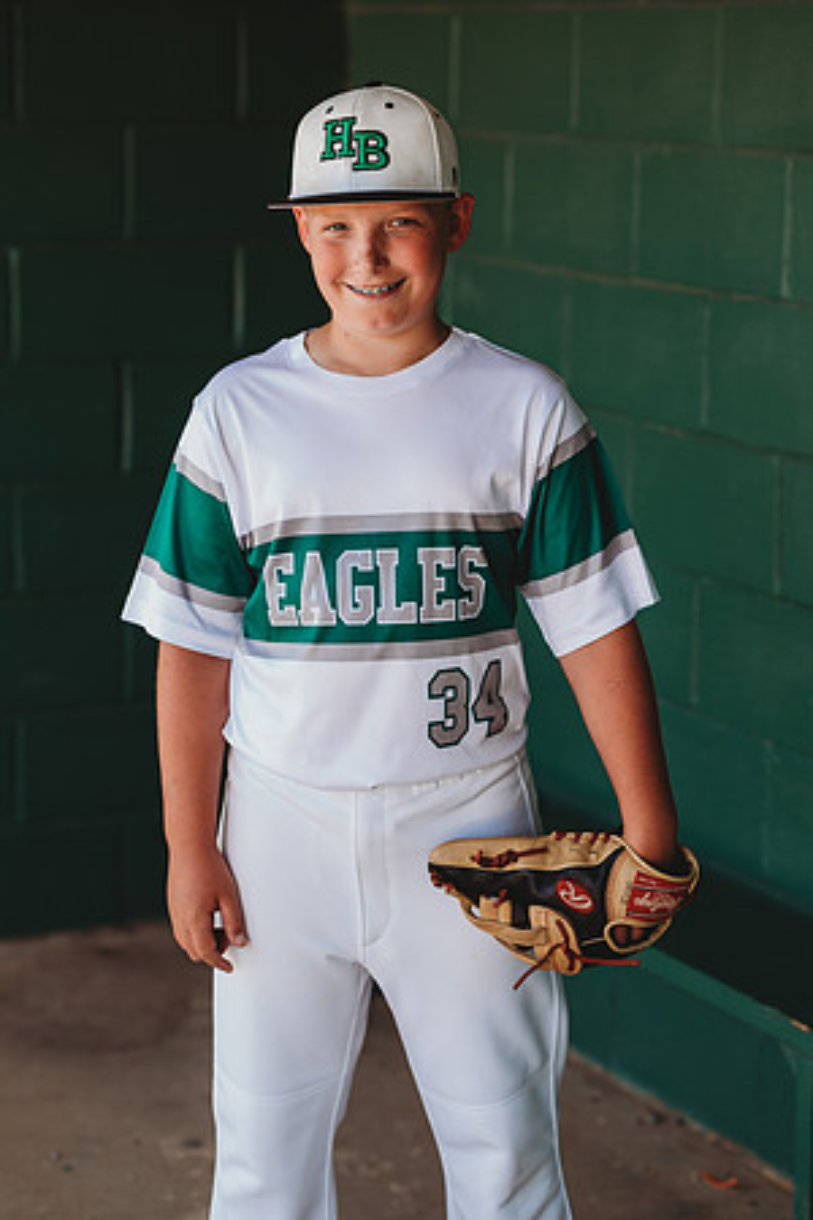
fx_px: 2879
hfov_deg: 16.1
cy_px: 610
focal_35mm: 85
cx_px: 406
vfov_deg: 23.9
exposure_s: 1/200
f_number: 2.8
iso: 160
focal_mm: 85
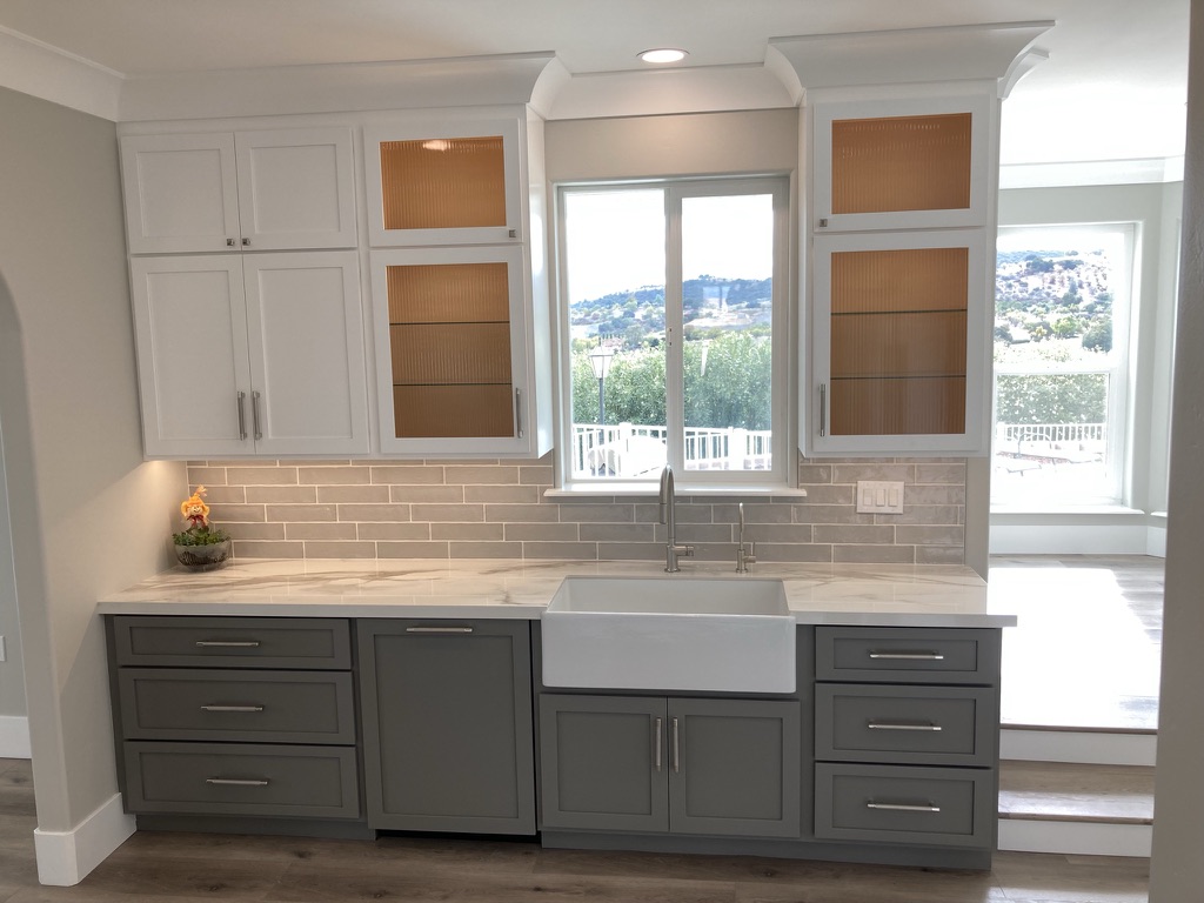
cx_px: 602
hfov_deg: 63.4
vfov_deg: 49.7
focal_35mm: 28
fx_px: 974
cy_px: 452
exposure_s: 1/120
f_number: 1.8
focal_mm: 3.99
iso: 32
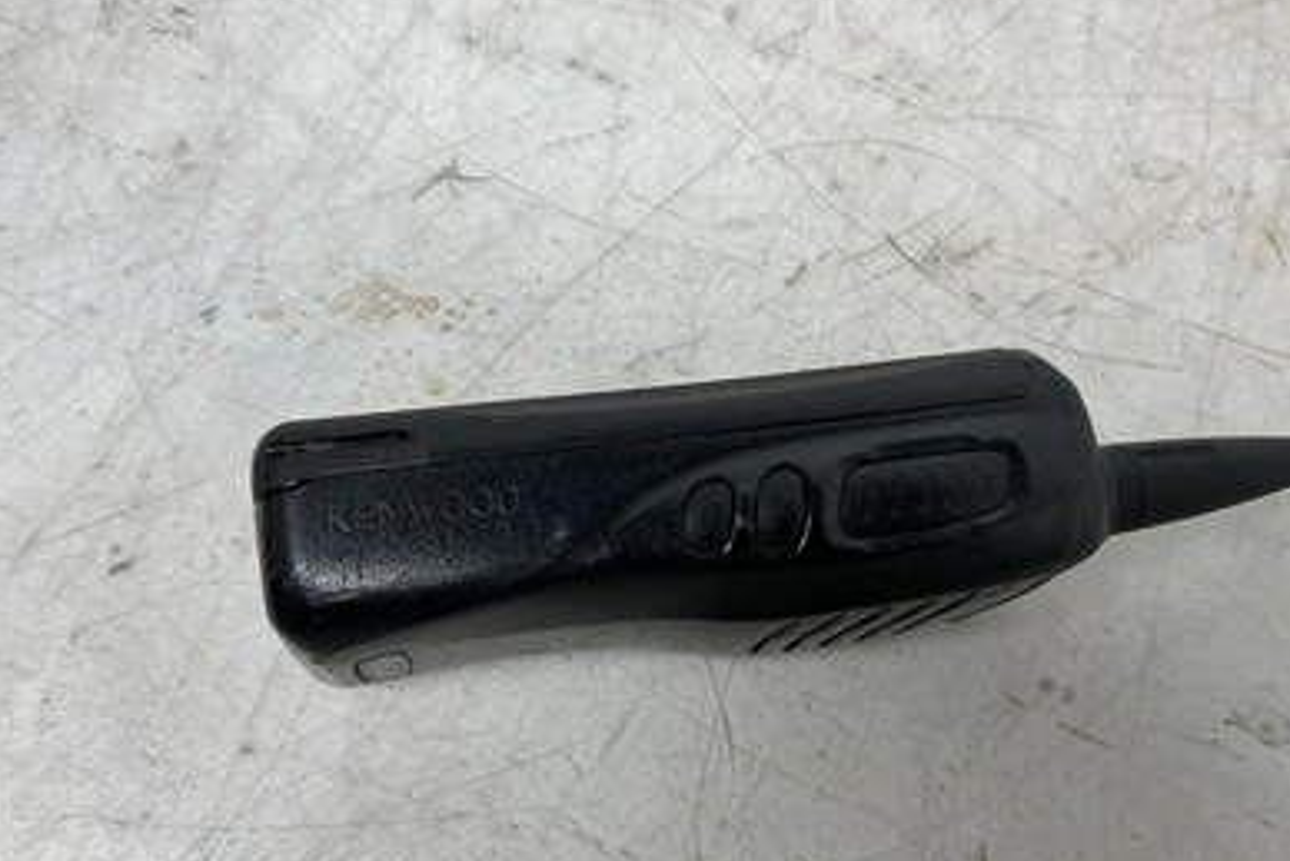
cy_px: 472
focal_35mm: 30
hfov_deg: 61.9
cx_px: 652
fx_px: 1075
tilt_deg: -69.8
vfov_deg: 43.6
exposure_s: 1/120
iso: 40
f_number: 1.8
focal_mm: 3
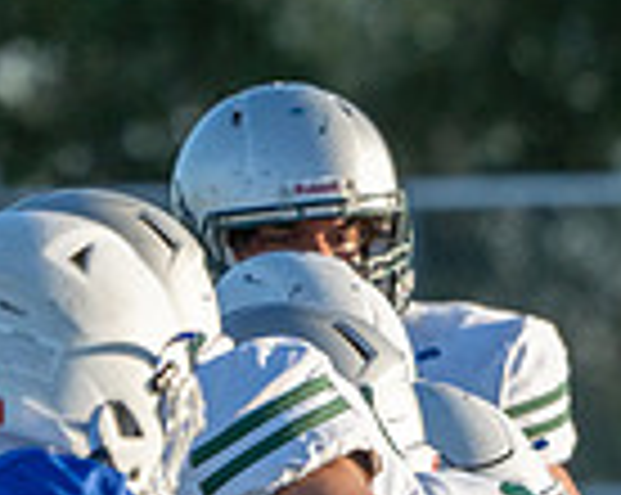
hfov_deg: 1.2
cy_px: 1129
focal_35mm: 1580
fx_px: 28998
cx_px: 1039
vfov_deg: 1.0
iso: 400
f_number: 5.6
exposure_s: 1/1250
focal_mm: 291
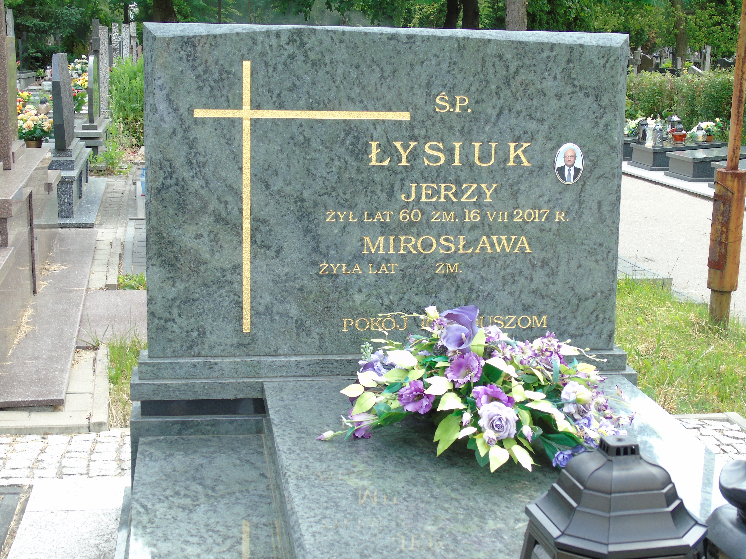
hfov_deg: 35.5
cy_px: 280
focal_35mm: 54
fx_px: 1164
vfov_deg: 27.0
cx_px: 373
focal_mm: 9.6
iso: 80
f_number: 4.3
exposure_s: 1/100
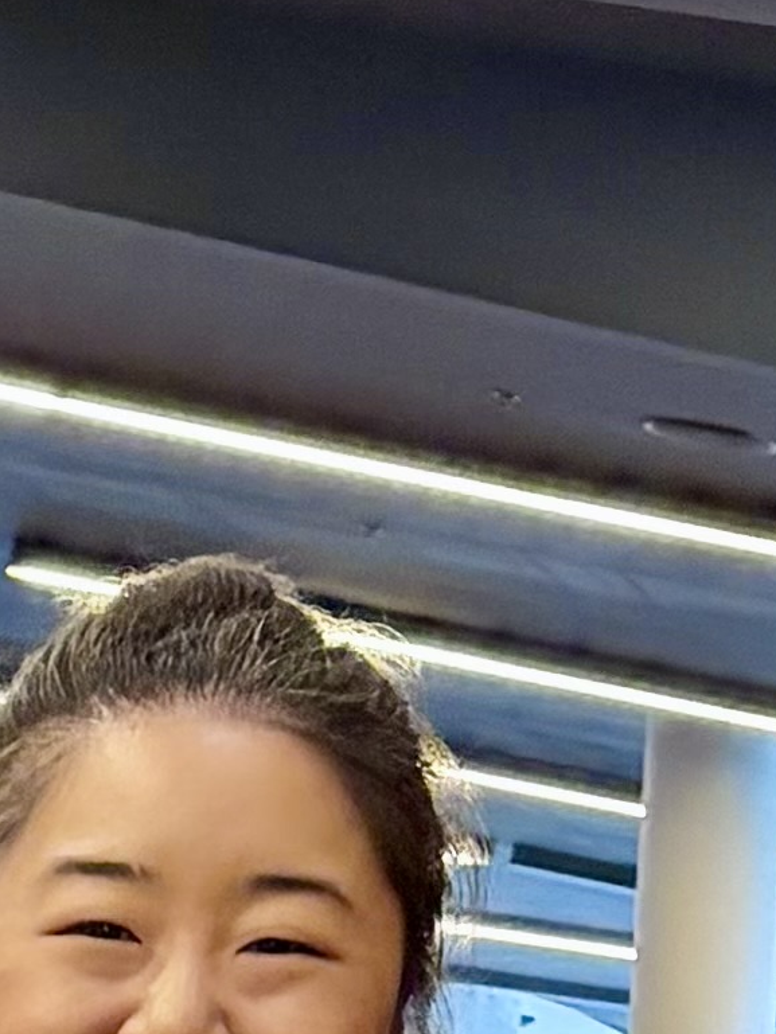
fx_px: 5767
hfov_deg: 7.5
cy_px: 2317
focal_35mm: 193
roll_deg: -1.6
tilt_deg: -8.0
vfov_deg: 9.3
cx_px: -650
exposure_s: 1/50
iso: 400
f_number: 1.6
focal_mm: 5.96
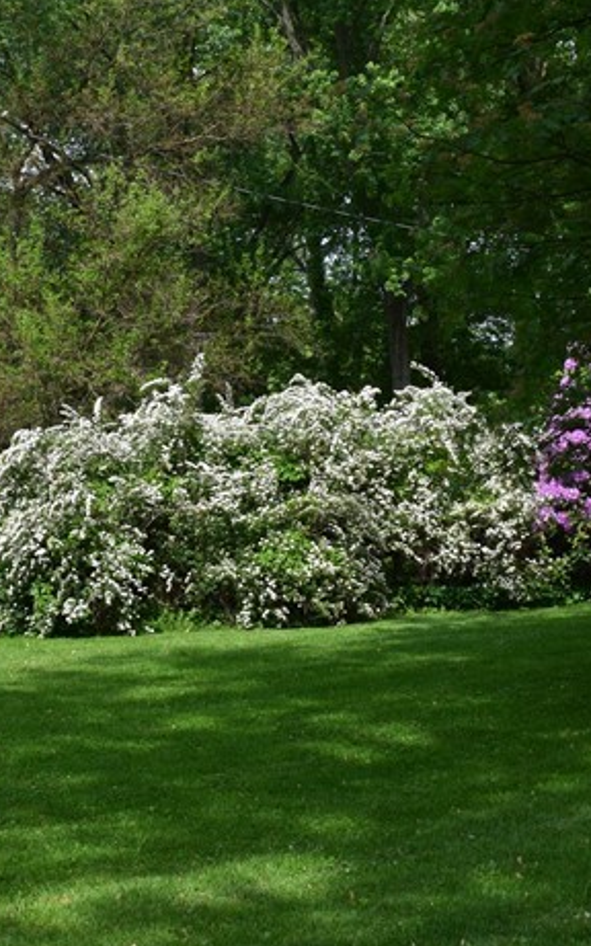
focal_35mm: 72
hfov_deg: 17.6
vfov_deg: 28.6
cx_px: -29
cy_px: 443
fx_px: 1856
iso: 400
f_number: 10
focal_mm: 20
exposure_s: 1/320
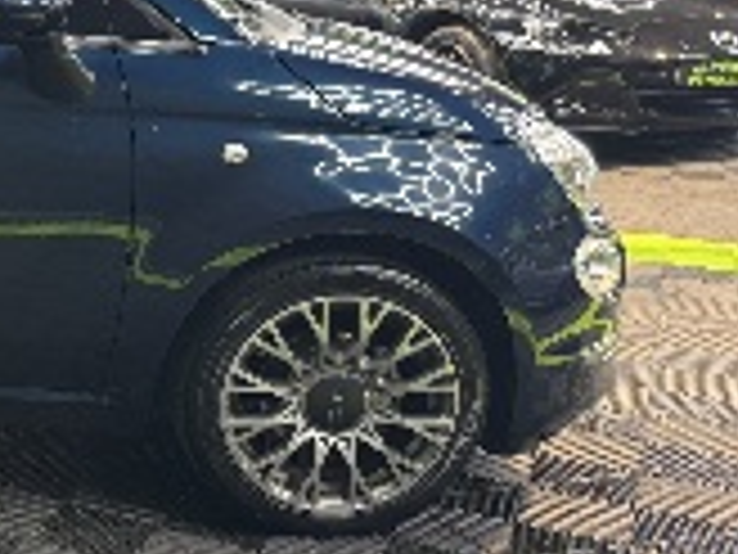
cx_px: -194
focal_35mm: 61
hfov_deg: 27.1
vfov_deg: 24.0
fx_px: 1300
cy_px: 221
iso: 400
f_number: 1.78
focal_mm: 6.76
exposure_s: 1/50
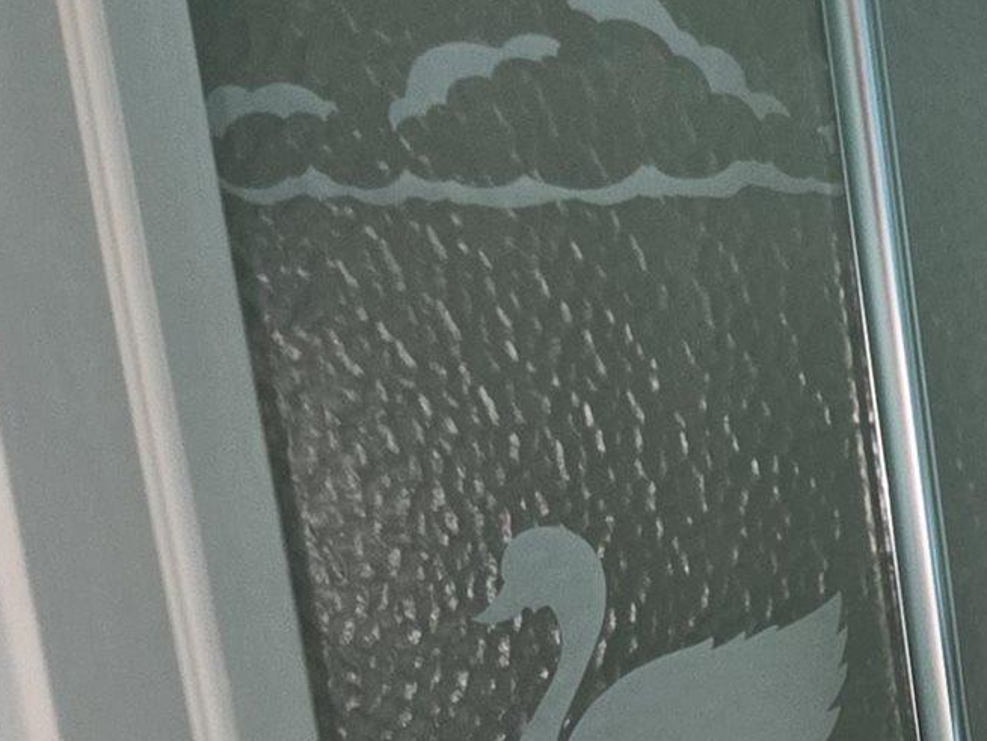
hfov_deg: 14.9
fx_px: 3081
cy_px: 1370
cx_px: 1959
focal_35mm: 108
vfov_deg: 12.4
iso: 250
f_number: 1.8
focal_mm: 5.4
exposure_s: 1/15
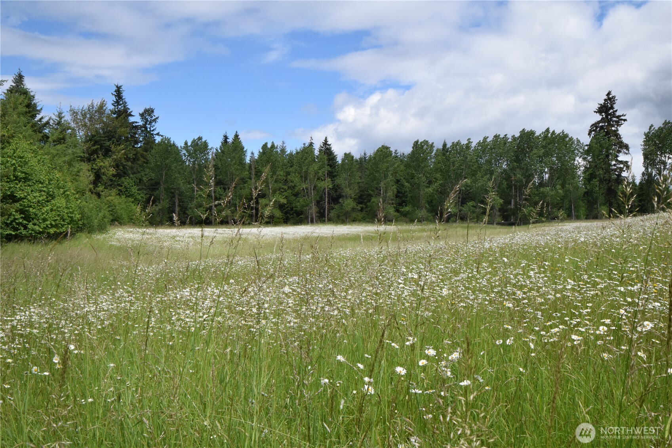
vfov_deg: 36.9
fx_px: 672
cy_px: 224
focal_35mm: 36
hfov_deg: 53.1
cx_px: 336
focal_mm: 24
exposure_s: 1/1000
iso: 1600
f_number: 16
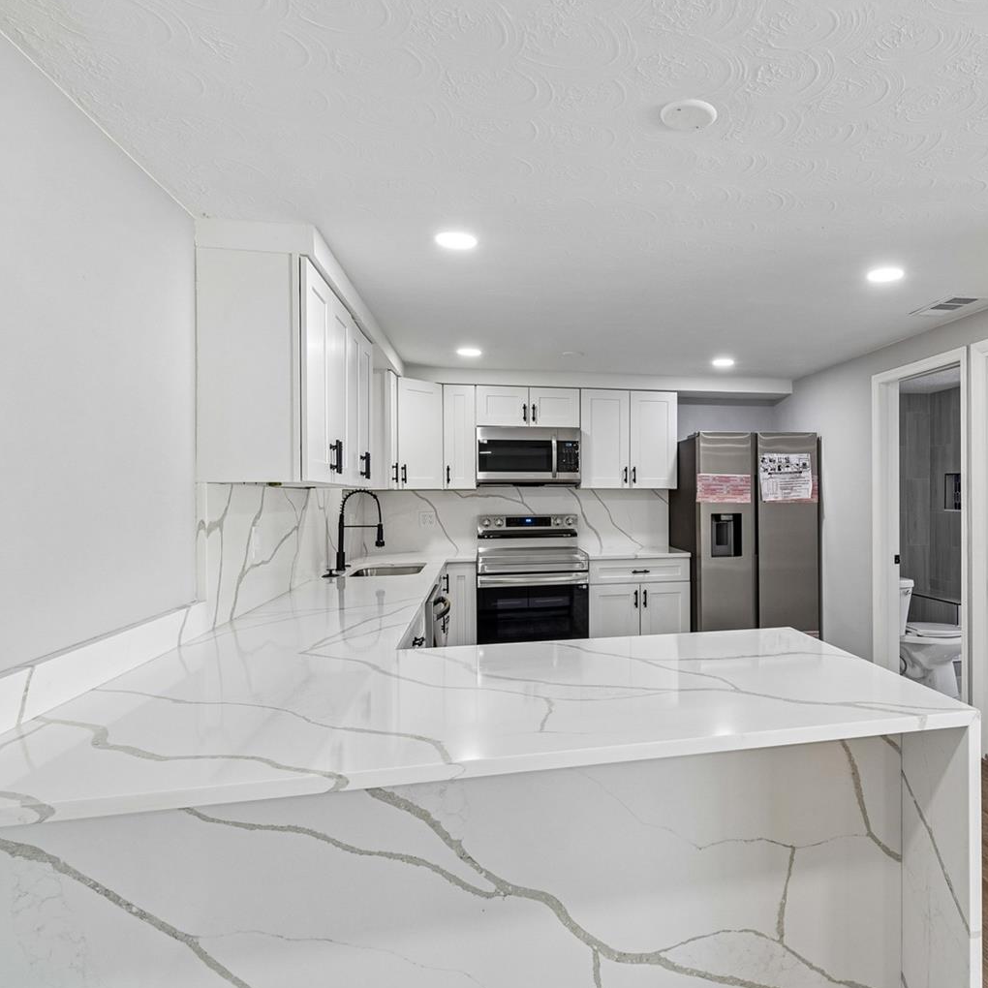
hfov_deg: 71.9
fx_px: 646
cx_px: 681
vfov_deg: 74.8
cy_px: 503
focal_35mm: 20
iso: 100
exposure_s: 1/5
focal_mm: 10
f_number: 7.1
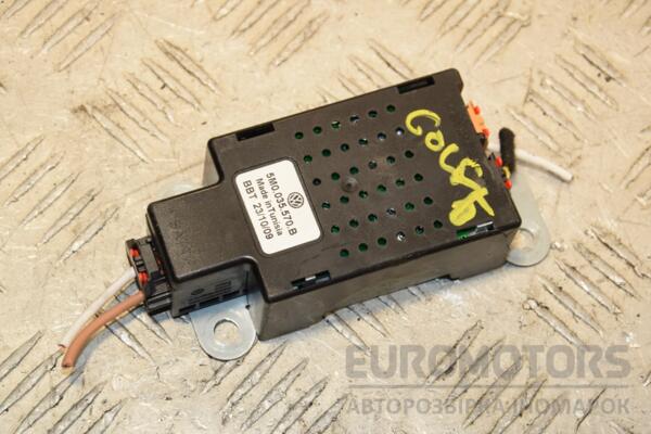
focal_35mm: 112
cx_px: 326
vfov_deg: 12.2
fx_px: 2034
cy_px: 217
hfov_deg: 18.2
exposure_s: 1/200
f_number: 8
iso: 800
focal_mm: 75
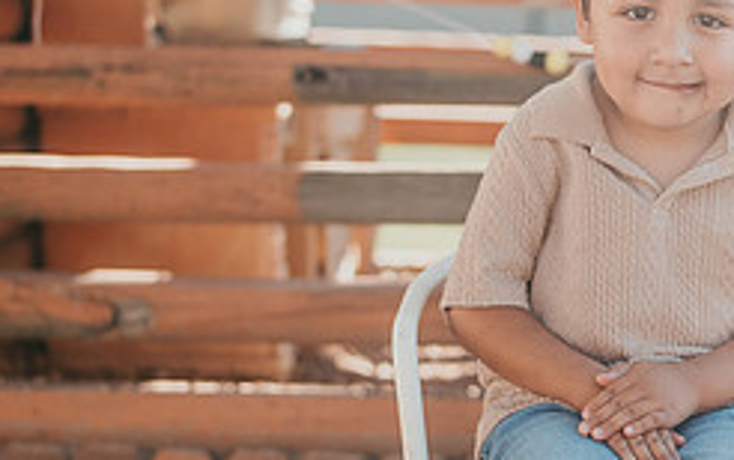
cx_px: 670
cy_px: 237
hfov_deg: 18.1
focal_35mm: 113
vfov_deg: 11.6
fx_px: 2261
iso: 64
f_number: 1.6
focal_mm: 35
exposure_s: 1/1600
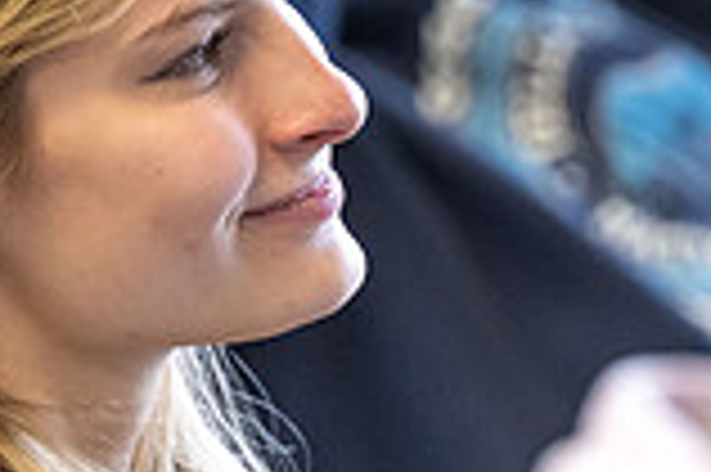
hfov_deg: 2.8
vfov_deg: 1.9
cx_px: 747
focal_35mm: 735
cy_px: 438
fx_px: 14501
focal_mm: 200
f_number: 2.8
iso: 2000
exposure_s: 1/200
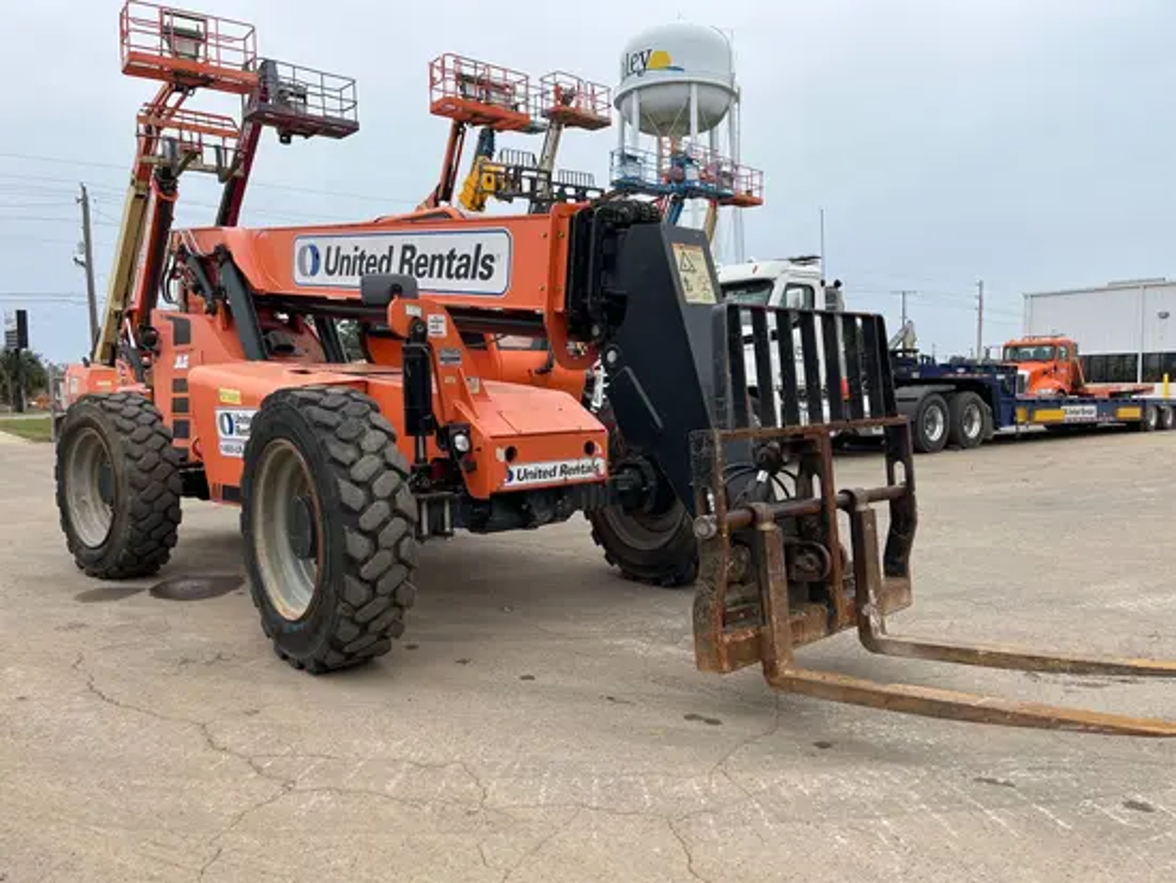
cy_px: 442
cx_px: 588
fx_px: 884
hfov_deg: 67.3
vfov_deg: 53.1
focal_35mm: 26
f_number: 1.6
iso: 50
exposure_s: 1/1046
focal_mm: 5.1
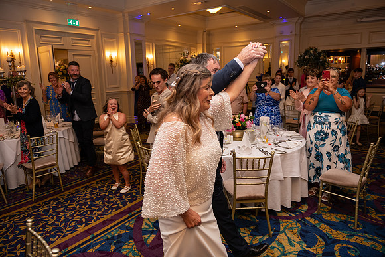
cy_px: 128
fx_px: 257
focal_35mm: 24
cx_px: 192
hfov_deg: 73.7
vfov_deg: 53.2
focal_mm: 24
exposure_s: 1/160
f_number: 3.5
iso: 640
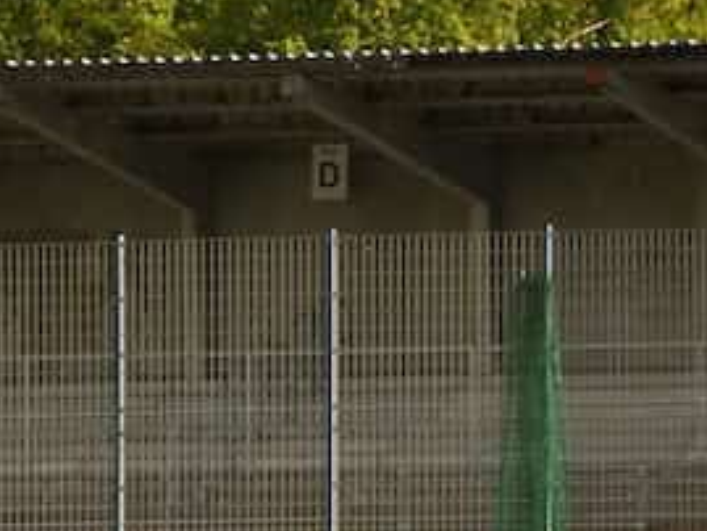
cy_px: 150
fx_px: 10196
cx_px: 607
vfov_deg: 3.0
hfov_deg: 4.0
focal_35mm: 499
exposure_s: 1/250
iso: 125
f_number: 5
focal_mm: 20.1
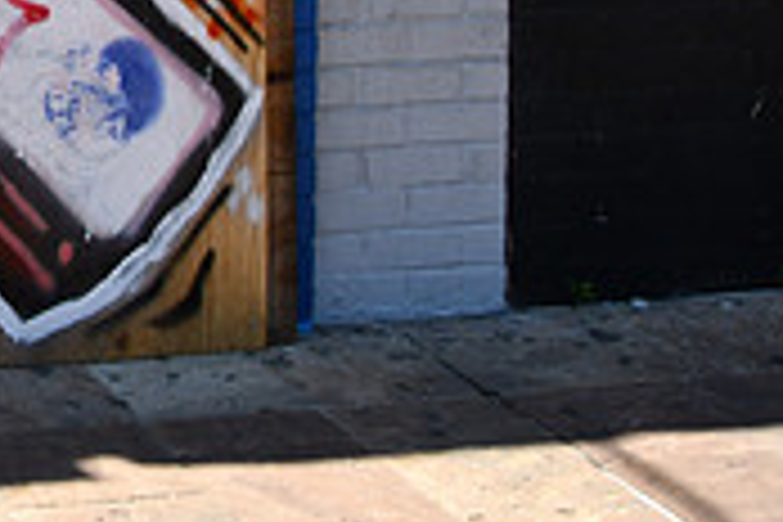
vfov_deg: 14.1
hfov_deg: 19.7
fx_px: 1957
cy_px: -304
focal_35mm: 90
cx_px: -392
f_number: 22
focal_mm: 18
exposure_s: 1/100
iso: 360
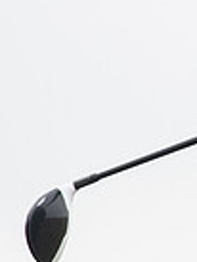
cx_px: 495
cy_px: 60
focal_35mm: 1836
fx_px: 13910
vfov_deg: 1.1
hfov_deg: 0.8
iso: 1600
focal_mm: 300
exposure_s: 1/3200
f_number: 4
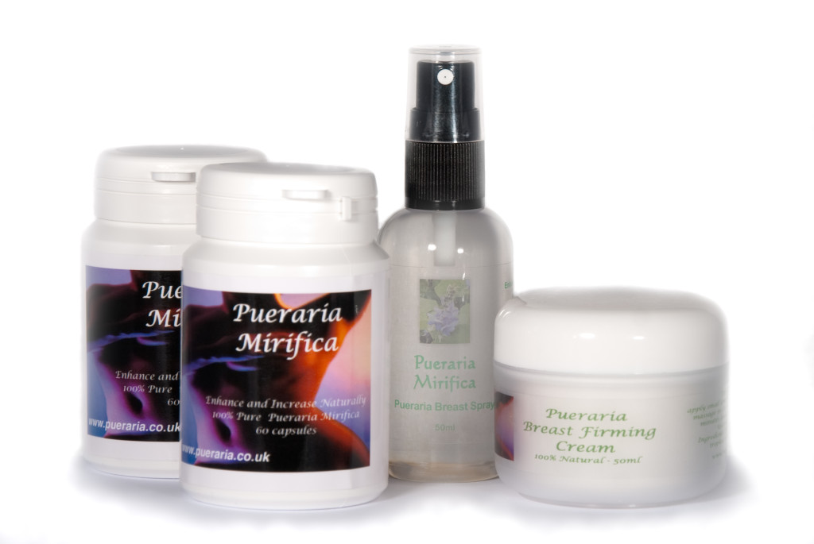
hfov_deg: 15.2
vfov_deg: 10.2
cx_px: 407
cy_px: 272
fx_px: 3055
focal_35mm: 135
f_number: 8
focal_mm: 90
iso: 100
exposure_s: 1/160
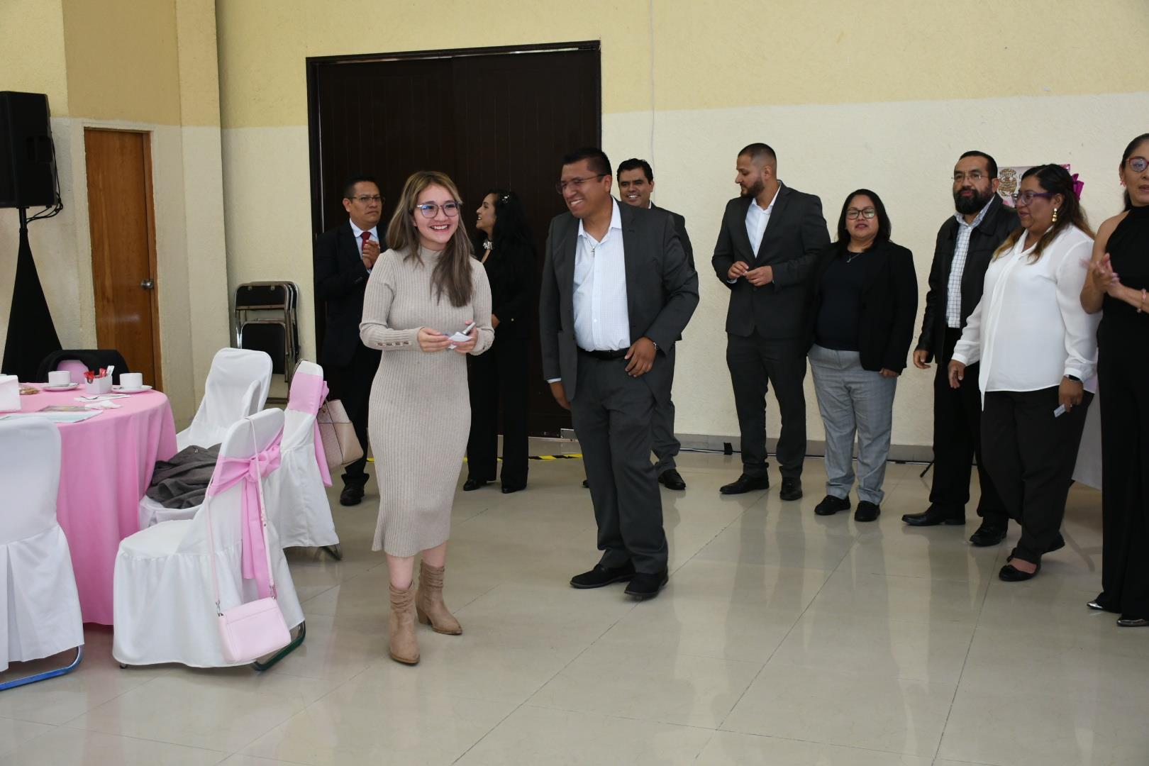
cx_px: 574
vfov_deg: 33.4
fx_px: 1277
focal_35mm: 40
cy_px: 383
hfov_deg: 48.5
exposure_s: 1/100
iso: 1000
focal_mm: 27
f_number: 4
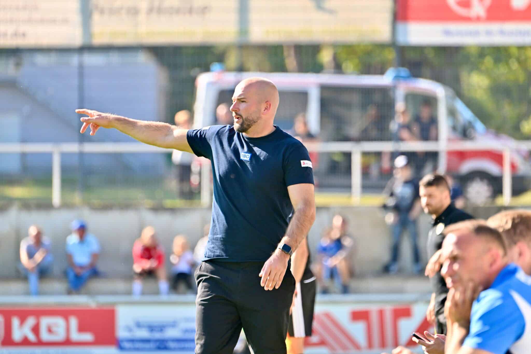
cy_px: 177
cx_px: 266
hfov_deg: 5.2
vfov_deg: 3.4
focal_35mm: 400
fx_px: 5899
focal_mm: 400
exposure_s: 1/1600
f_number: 5.6
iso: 1250
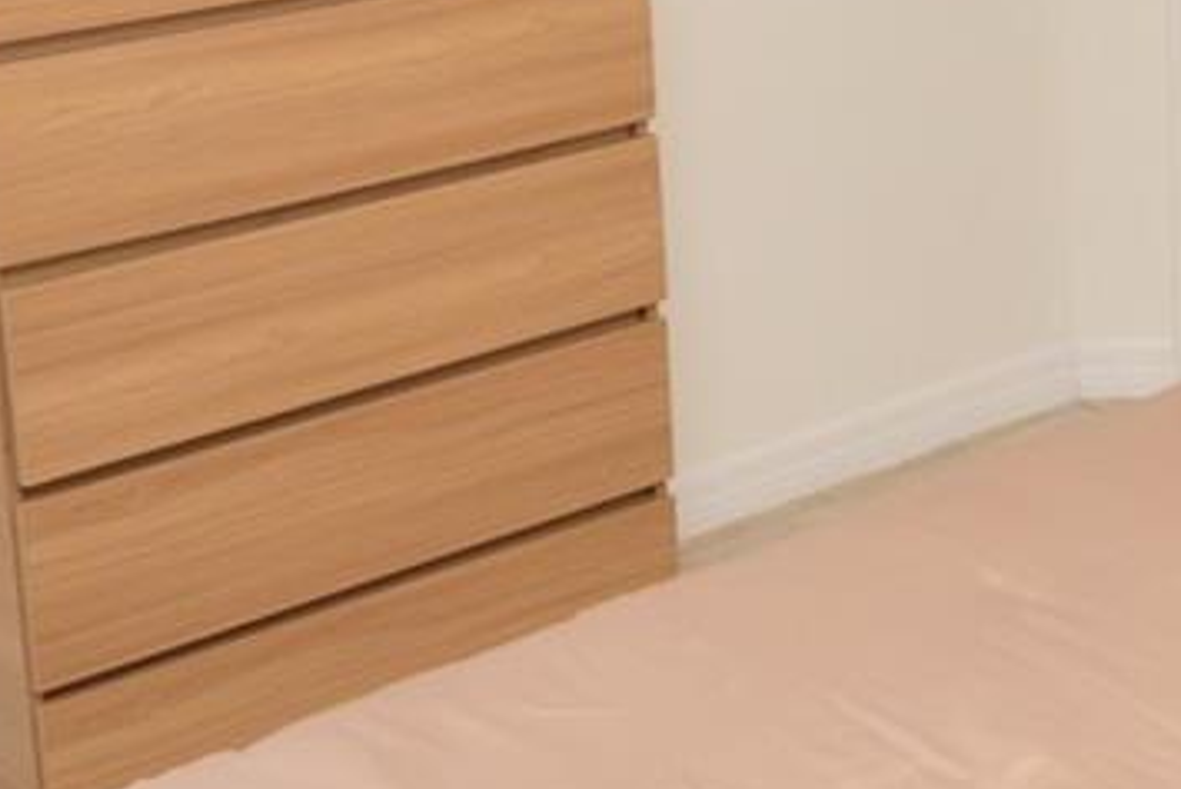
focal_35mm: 81
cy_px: -35
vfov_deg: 16.5
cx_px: 1401
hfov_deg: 23.1
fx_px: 2658
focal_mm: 12
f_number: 4.5
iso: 400
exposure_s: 1/80
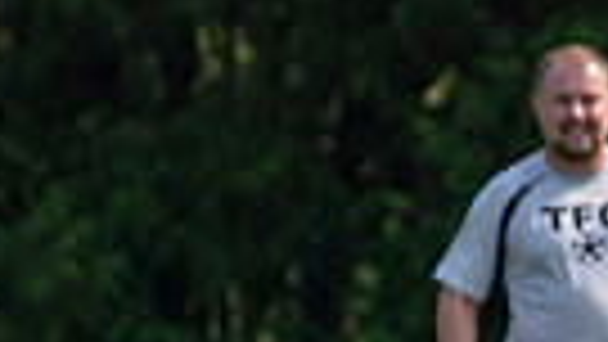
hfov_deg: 1.6
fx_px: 21720
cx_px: 1202
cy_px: 466
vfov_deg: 0.9
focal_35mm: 1347
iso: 400
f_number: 3.2
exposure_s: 1/3200
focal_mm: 200
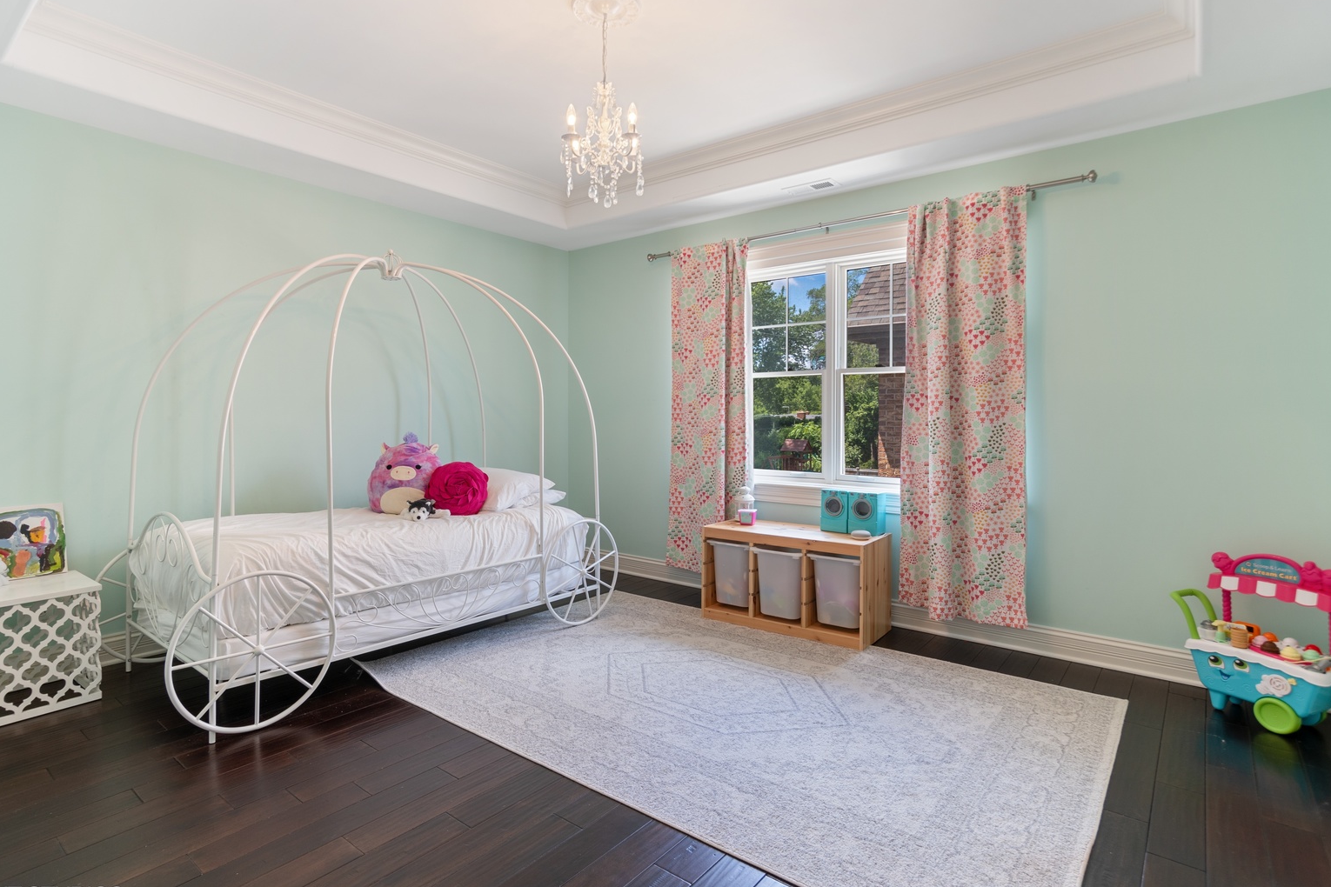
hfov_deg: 90.0
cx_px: 652
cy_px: 439
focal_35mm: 18
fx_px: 665
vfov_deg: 67.4
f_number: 8
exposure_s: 1/2.5
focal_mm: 17
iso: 200
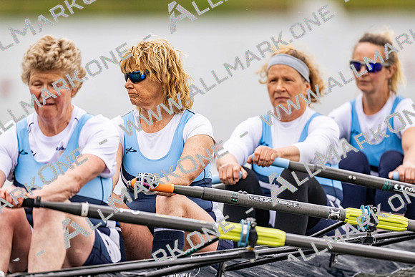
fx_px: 6918
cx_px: 208
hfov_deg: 3.4
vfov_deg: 2.3
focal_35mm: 600
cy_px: 138
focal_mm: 600
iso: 640
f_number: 4
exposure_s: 1/2500
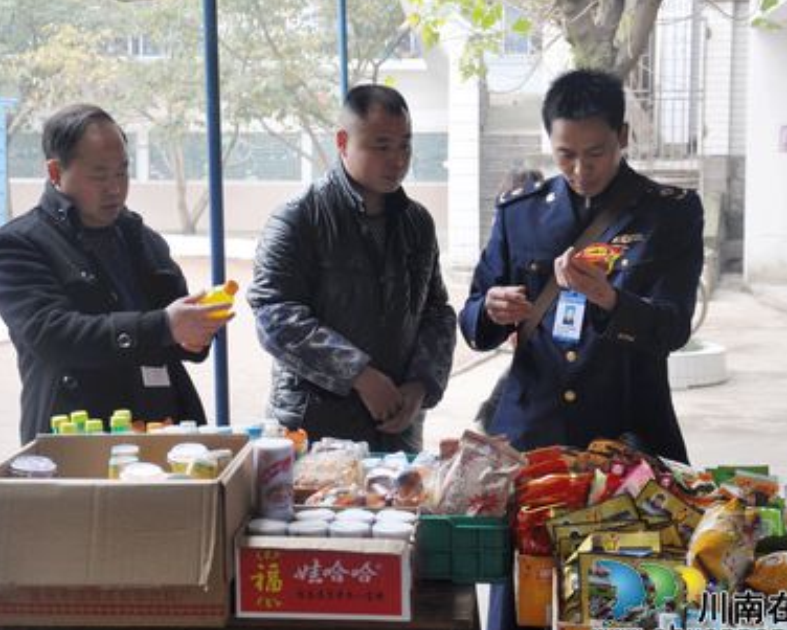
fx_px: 1654
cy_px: 306
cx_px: 339
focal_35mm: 71
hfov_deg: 26.7
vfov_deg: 21.6
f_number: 5
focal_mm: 38
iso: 400
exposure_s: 1/100
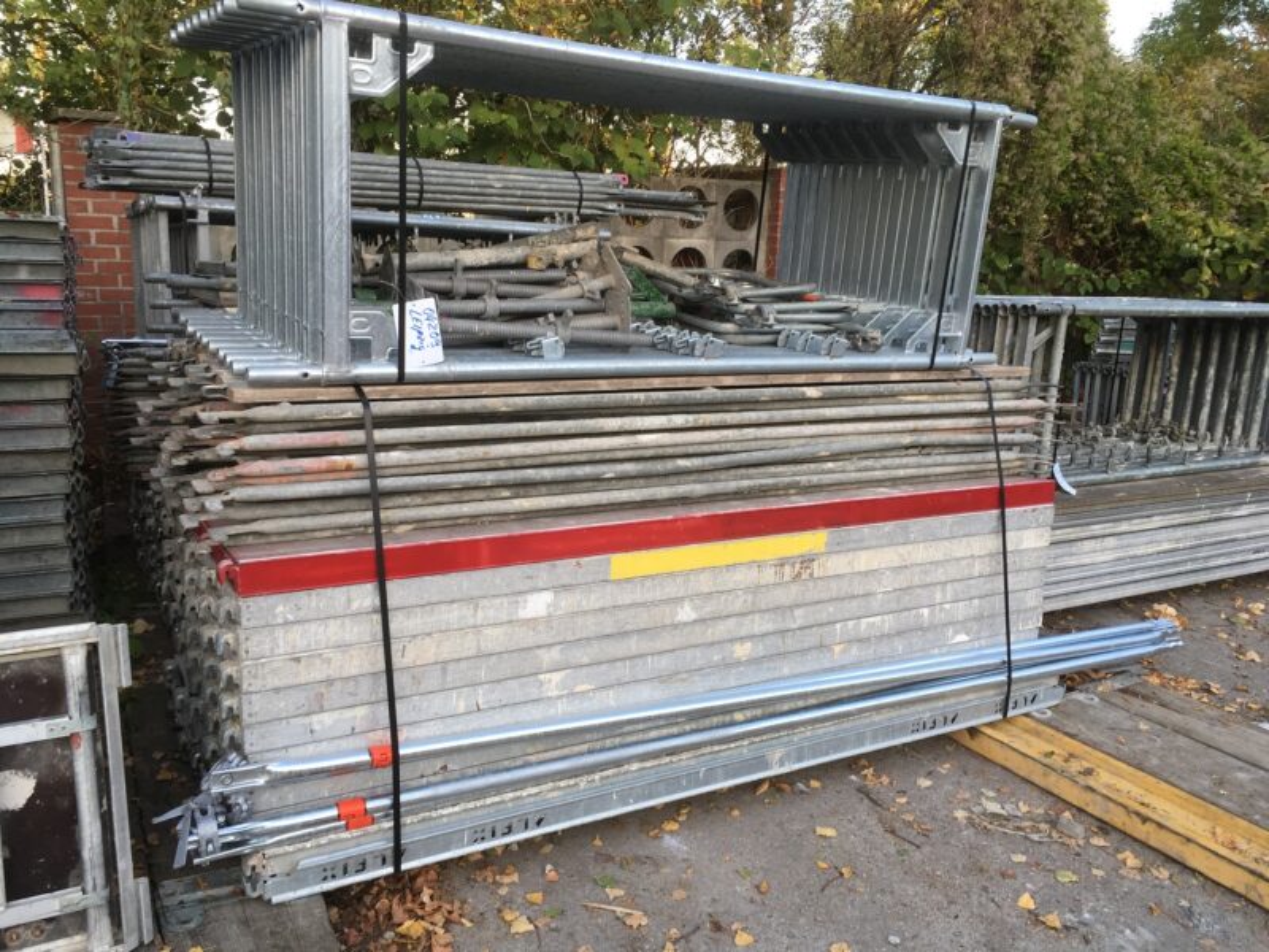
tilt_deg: -13.4
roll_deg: -0.9
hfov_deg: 61.7
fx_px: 1063
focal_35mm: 29
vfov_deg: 48.2
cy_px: 476
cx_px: 634
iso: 32
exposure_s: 1/100
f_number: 2.2
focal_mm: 4.15
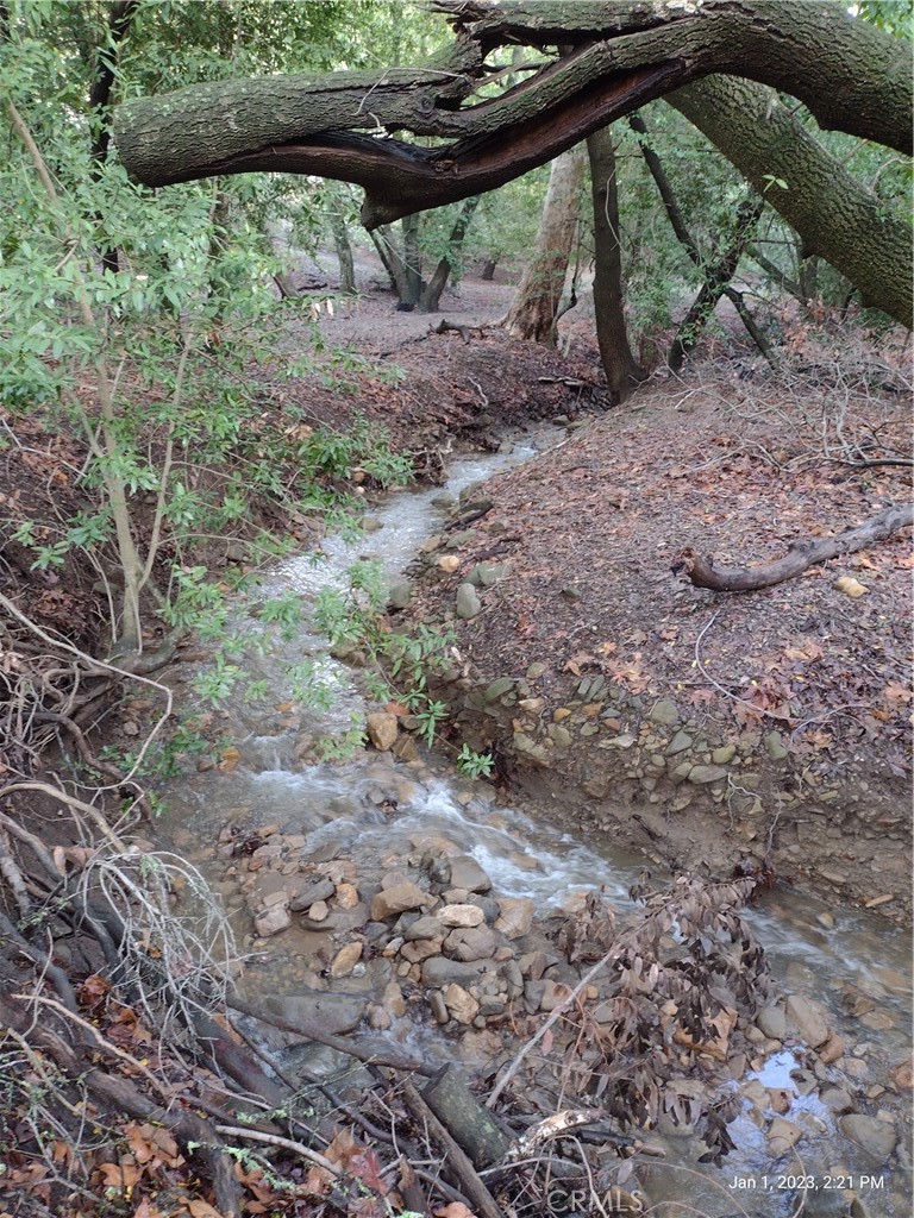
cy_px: 609
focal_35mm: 27
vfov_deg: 65.3
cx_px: 457
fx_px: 951
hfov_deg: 51.4
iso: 284
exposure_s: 1/40
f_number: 1.7
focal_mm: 4.71
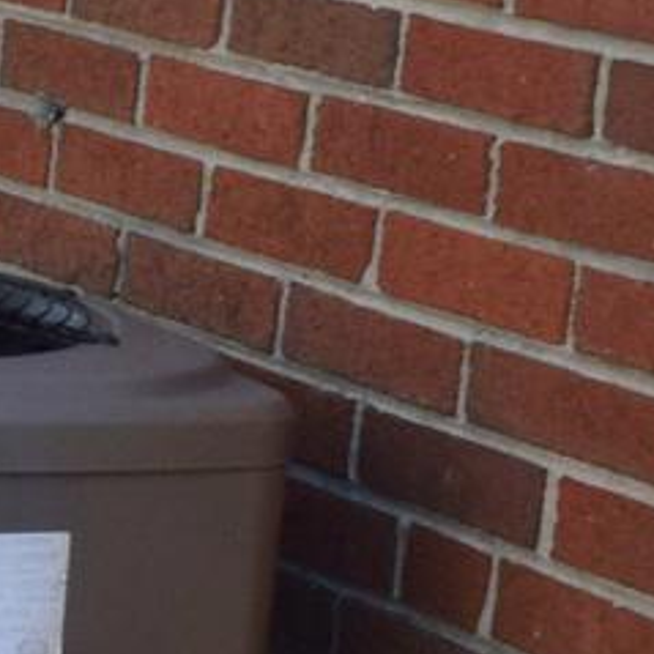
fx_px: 4211
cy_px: 356
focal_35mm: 197
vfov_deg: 8.9
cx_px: -1554
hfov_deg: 7.4
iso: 200
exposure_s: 1/250
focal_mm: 18
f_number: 8
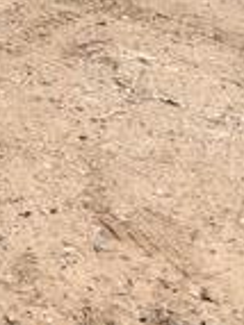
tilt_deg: -13.0
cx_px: -210
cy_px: -259
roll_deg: -0.3
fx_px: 1224
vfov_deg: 13.6
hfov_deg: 10.6
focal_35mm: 130
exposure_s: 1/2198
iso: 25
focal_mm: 4.15
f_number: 2.2
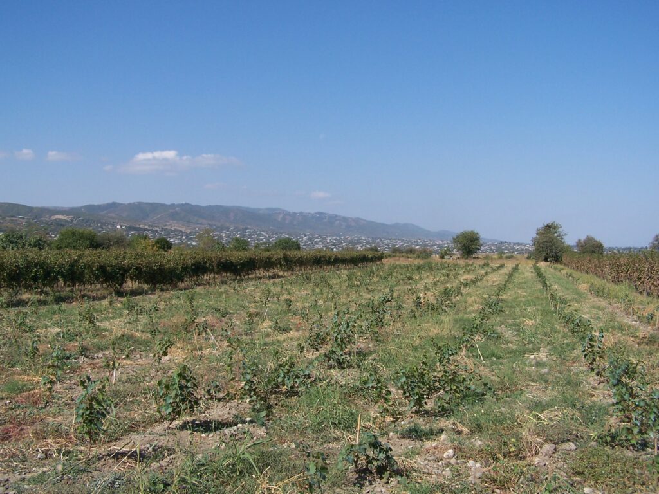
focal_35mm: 38
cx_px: 330
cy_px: 247
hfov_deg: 49.0
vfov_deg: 37.7
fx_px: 723
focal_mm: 6.3
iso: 80
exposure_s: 1/1000
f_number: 4
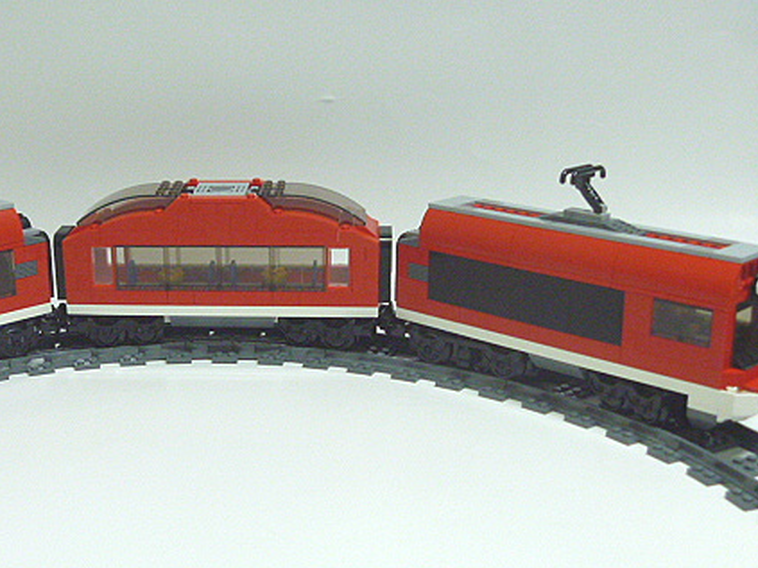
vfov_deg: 27.4
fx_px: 1160
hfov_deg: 35.6
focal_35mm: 53
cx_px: 224
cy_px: 358
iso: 400
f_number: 3.5
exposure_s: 1/15
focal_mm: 6.3
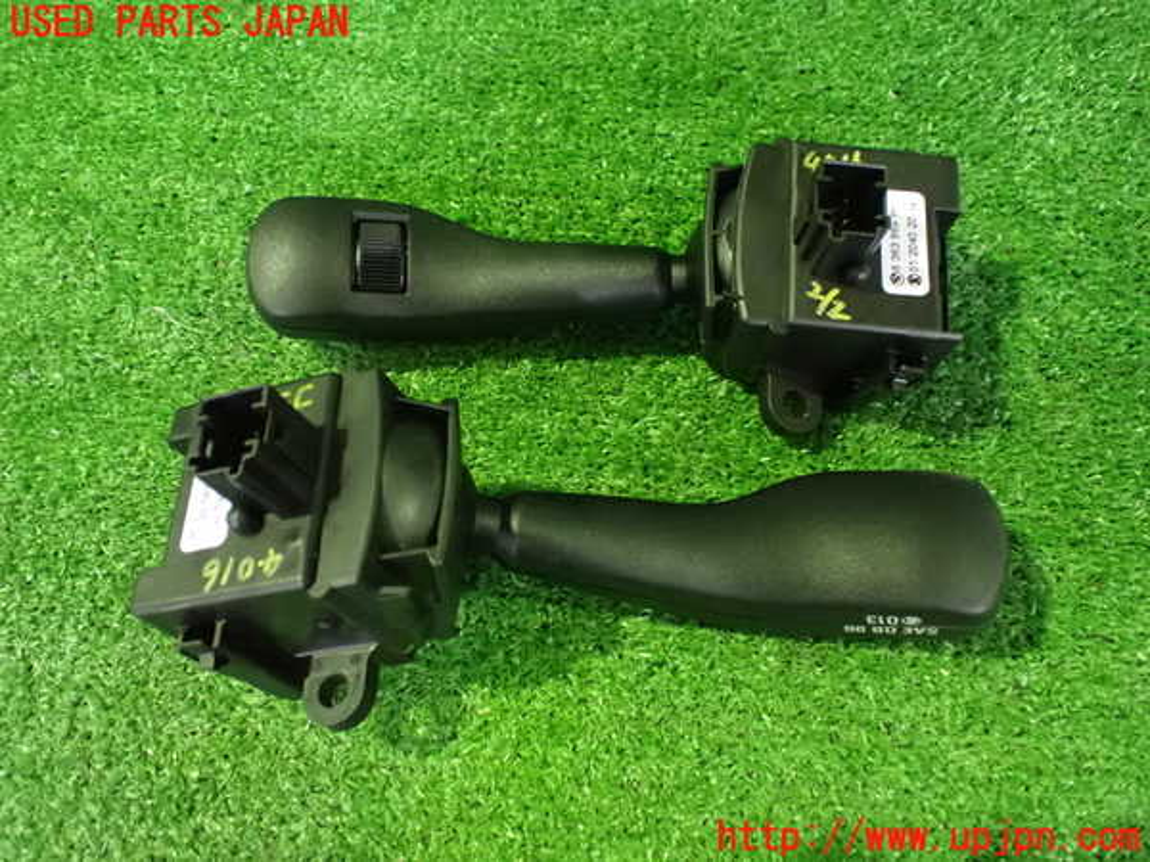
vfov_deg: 46.8
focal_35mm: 30
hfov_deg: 60.0
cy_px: 431
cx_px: 575
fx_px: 997
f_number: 2.3
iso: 1600
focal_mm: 5.4
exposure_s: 1/30
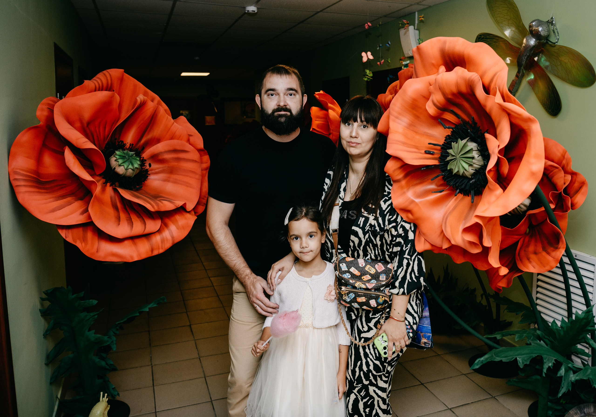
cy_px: 173
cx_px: 367
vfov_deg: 41.4
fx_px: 550
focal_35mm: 33
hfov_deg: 56.3
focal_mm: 27
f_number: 4
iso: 320
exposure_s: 1/160
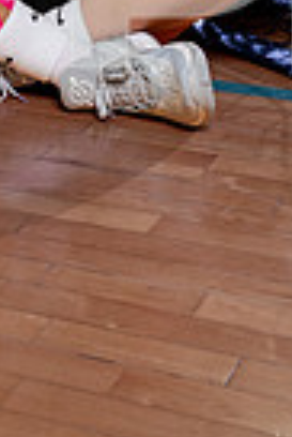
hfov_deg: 11.5
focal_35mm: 119
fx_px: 1444
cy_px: -254
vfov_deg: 15.6
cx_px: 39
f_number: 7.1
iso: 500
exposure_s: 1/200
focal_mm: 36
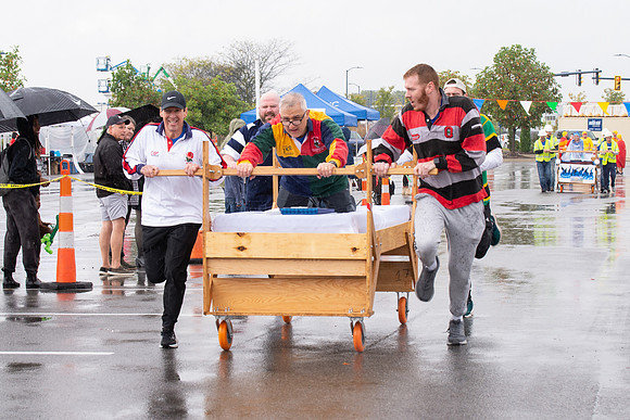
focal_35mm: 103
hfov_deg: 19.8
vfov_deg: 13.3
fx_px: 1807
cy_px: 242
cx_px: 334
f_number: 7.1
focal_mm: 70
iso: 800
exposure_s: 1/400
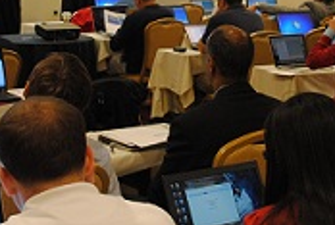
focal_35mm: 96
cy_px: 33
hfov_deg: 21.2
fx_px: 896
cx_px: 198
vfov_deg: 14.2
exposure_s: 1/30
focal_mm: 18
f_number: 3.5
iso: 400
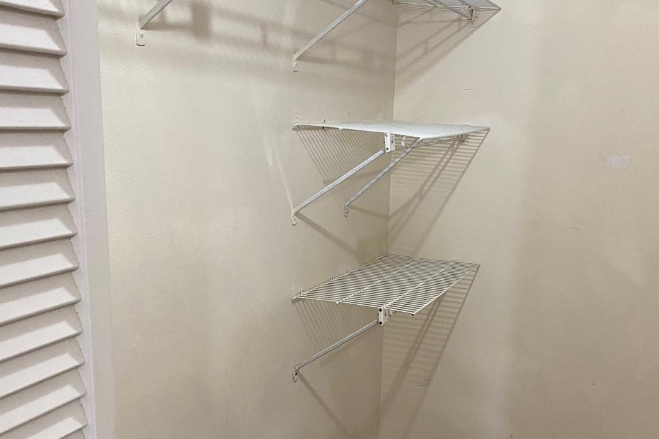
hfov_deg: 46.0
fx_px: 769
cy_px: 316
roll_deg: -3.3
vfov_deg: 31.5
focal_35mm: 42
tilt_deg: -14.9
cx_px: 406
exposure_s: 1/60
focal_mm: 4.25
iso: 160
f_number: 1.8
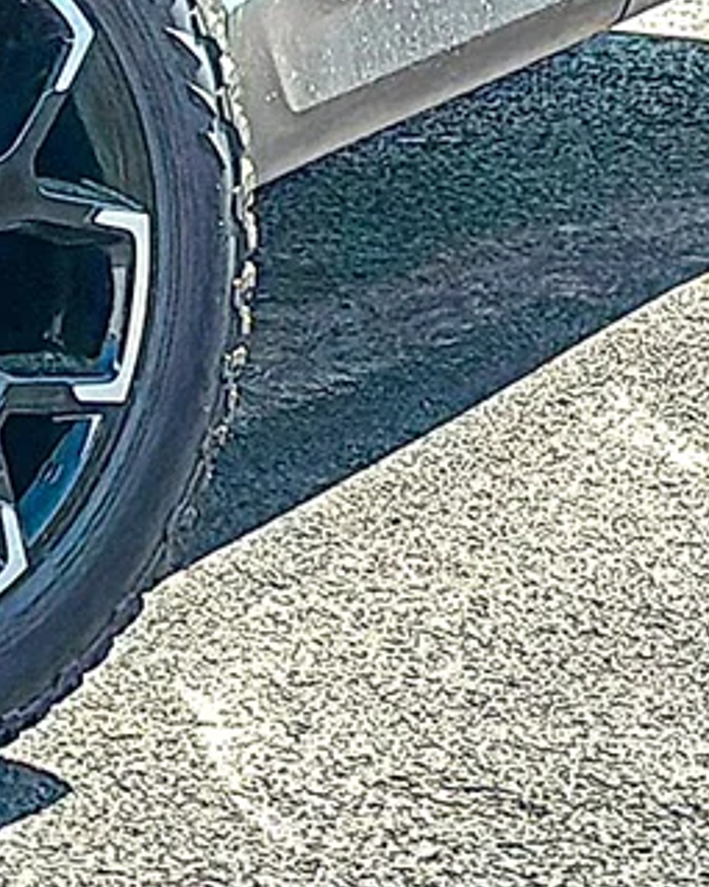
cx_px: 214
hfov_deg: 7.2
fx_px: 5616
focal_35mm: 214
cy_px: 218
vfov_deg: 9.0
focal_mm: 6.86
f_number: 1.78
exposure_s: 1/2545
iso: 100
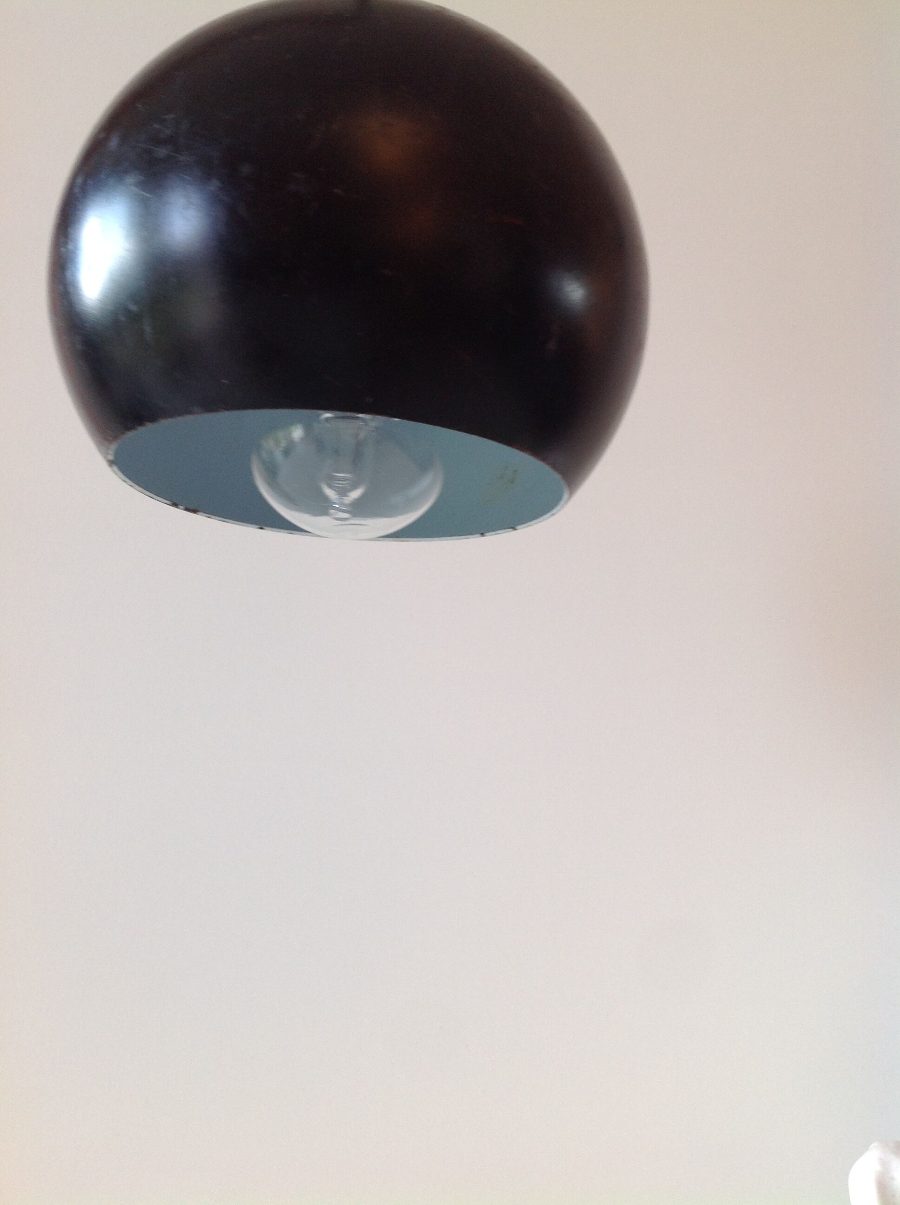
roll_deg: +0.6
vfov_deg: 52.7
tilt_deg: +13.5
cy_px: 602
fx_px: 1217
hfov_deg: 40.6
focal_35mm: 35
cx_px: 450
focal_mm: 4.28
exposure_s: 1/20
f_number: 2.4
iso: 50
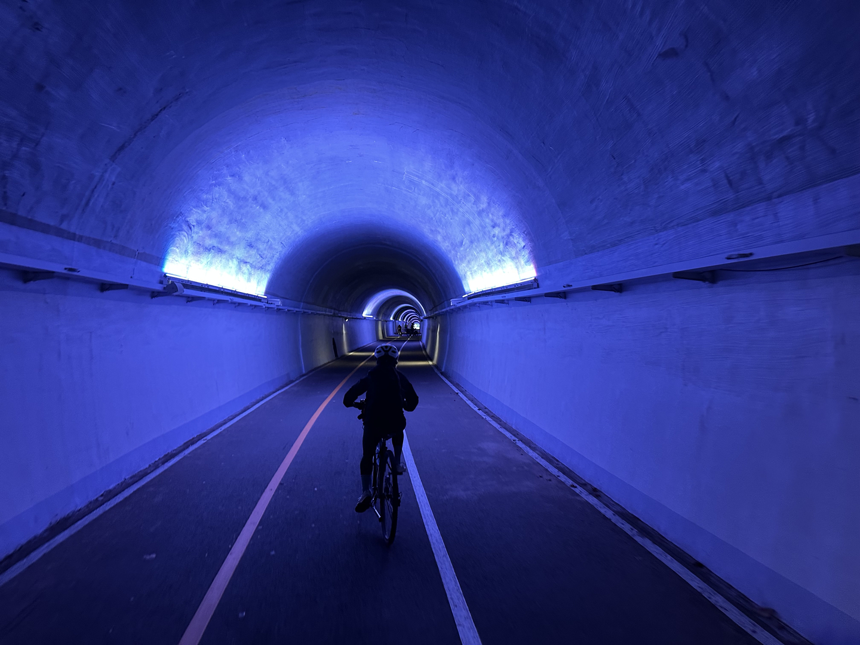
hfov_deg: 71.6
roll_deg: -0.2
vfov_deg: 56.8
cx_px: 430
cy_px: 322
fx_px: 596
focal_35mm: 24
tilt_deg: +0.9
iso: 250
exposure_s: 1/55
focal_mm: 6.86
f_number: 1.78
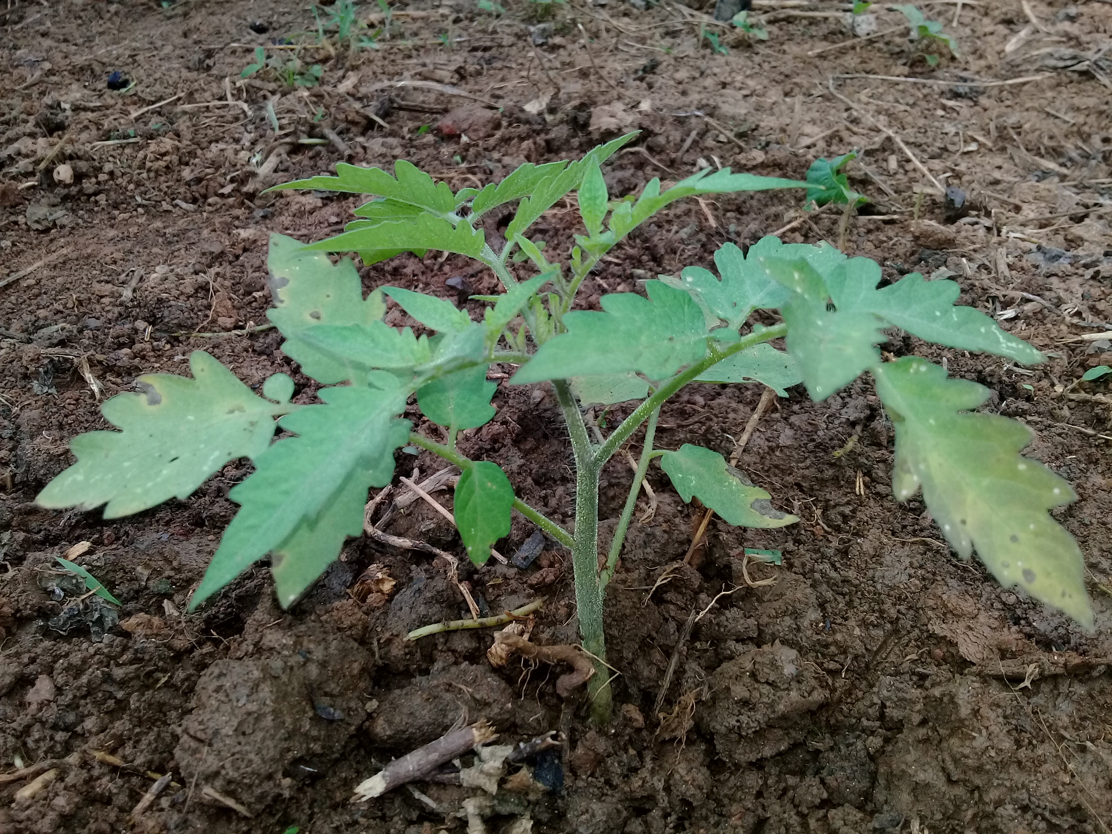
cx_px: 556
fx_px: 996
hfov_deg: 58.4
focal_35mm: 31
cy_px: 417
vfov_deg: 45.4
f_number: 2.2
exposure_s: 1/100
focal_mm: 3.3
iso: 50
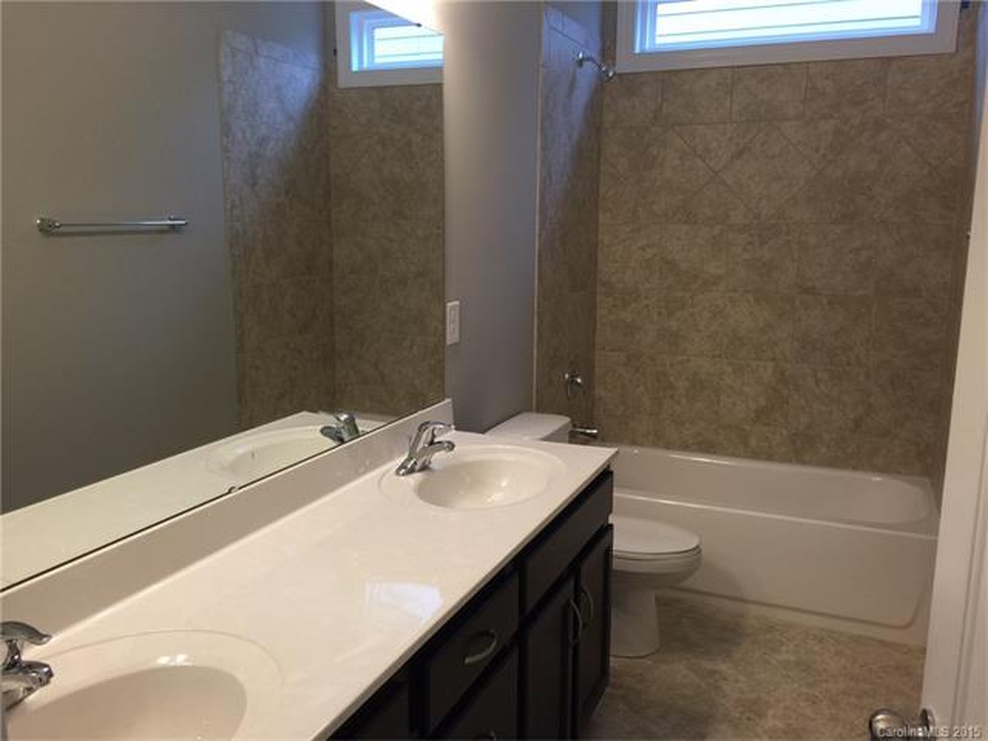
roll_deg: -1.8
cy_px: 370
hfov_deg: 61.7
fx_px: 828
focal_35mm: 29
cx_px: 494
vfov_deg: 48.2
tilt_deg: -9.6
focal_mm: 4.15
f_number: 2.2
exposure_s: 1/30
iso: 32
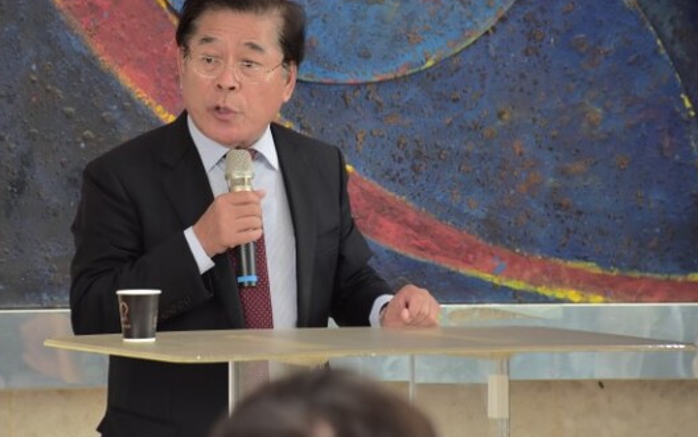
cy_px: 162
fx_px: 5402
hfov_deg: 7.4
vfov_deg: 4.6
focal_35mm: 284
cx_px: 275
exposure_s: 1/25
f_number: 5.6
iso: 640
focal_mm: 140
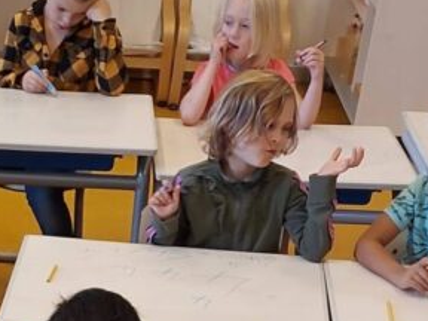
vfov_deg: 12.1
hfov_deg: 17.4
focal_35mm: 110
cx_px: -27
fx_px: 1360
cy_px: 623
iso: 100
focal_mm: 5.23
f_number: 1.8
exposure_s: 1/50
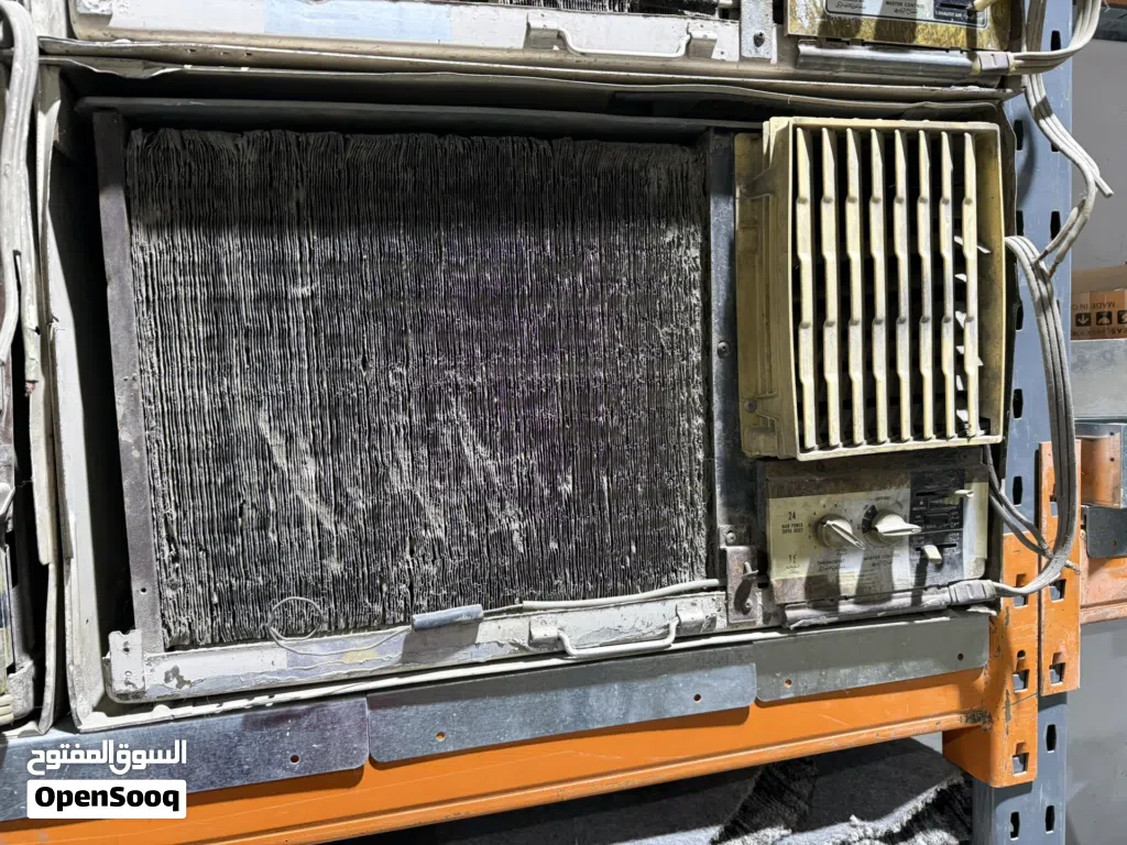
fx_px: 781
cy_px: 422
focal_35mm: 24
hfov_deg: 71.6
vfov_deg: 56.8
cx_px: 564
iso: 320
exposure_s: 1/50
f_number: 1.78
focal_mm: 6.76
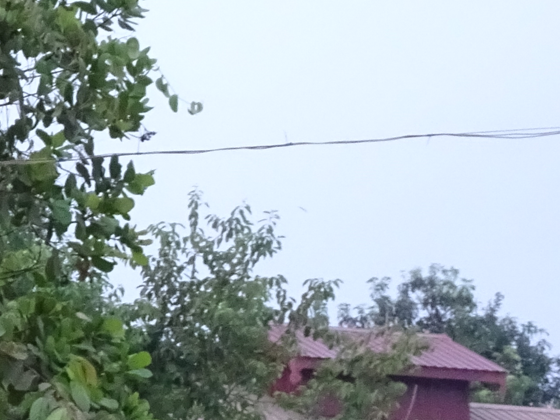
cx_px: -479
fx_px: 3591
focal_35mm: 222
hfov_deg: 8.5
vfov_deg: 6.7
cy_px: 386
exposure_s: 1/25
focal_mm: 9.87
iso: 800
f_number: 4.5
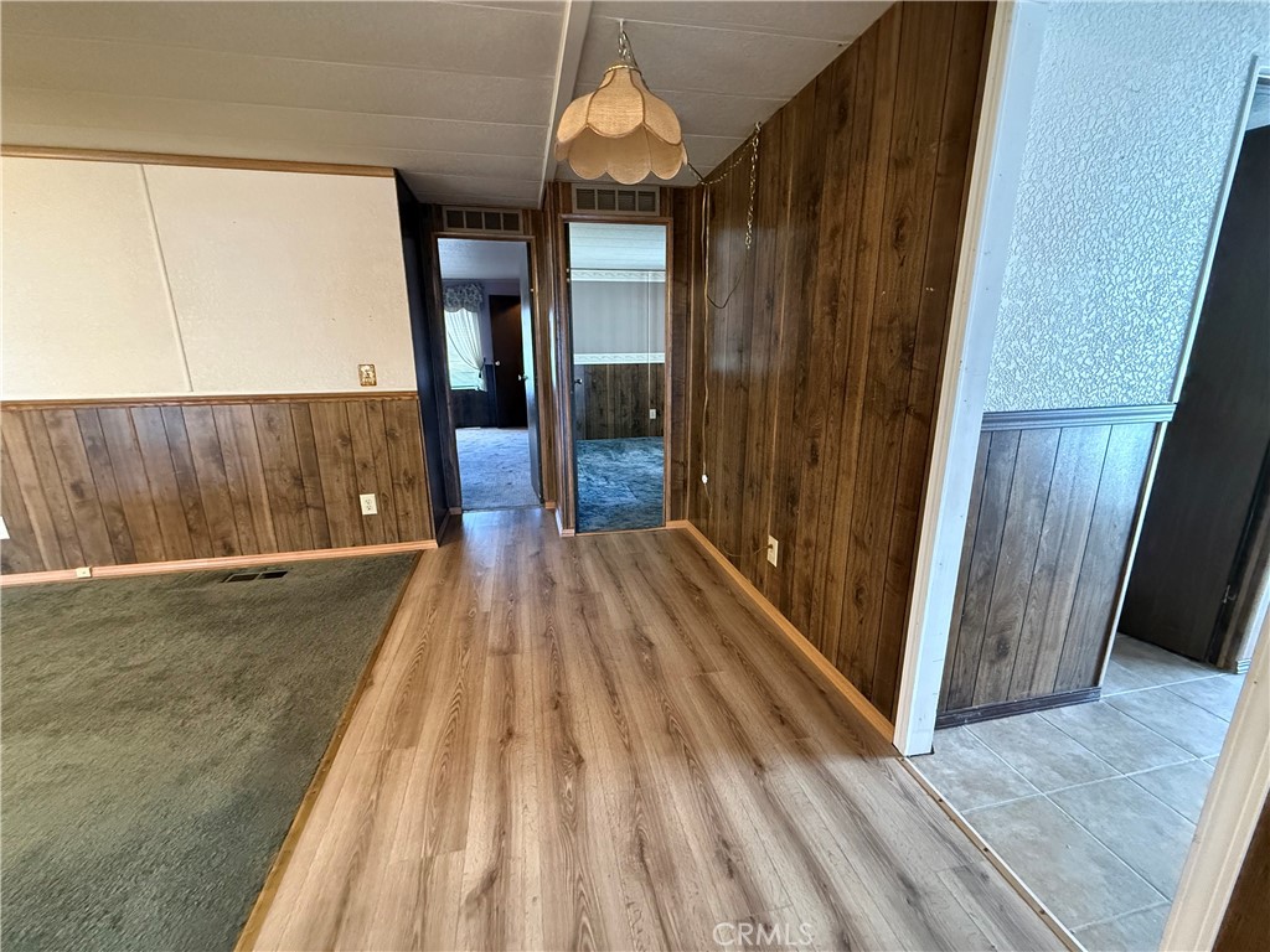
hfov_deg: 102.1
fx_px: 514
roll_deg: -0.3
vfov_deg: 85.7
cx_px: 635
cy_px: 476
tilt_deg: -13.8
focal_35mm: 14
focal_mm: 2.22
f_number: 2.2
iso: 1000
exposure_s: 1/60
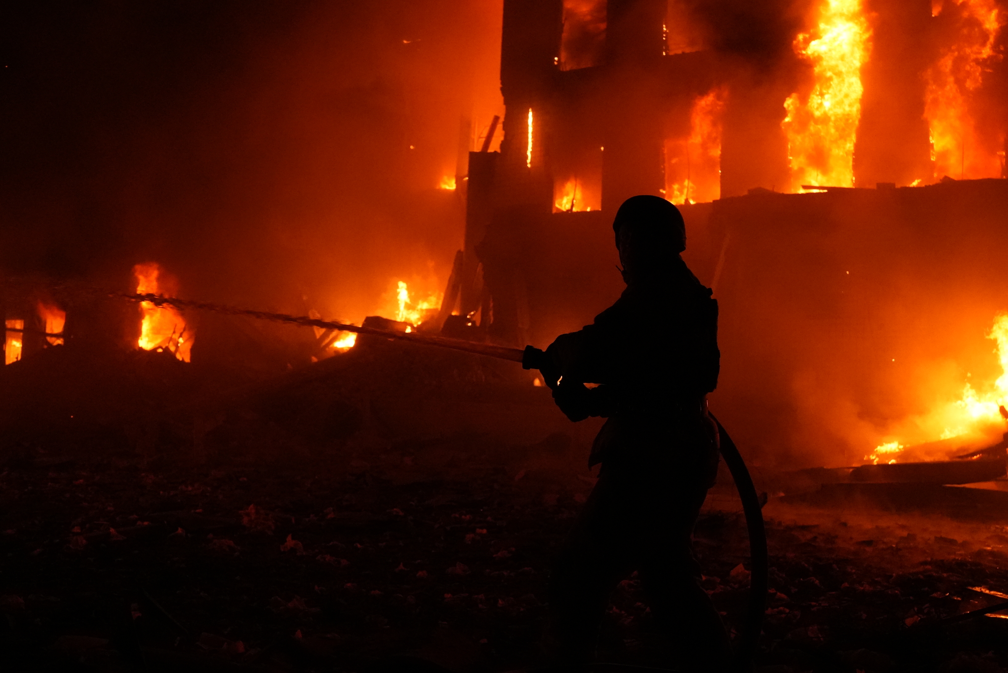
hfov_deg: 54.4
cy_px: 336
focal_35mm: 35
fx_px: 980
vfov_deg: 37.9
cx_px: 504
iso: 16000
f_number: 4
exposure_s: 1/1000
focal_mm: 35
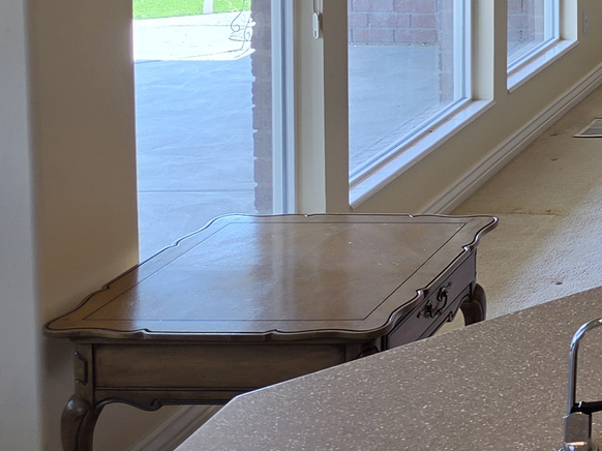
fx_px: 1408
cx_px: 1010
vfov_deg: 16.8
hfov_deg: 19.5
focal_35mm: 81
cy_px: -188
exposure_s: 1/120
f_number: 1.8
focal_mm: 5.4
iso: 32
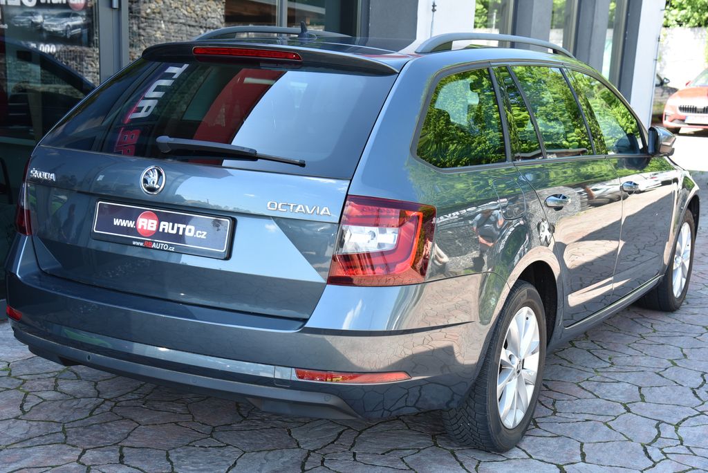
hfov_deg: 38.2
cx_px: 354
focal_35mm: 52
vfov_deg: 26.0
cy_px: 236
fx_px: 1023
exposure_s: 1/160
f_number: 6.3
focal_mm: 52
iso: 500
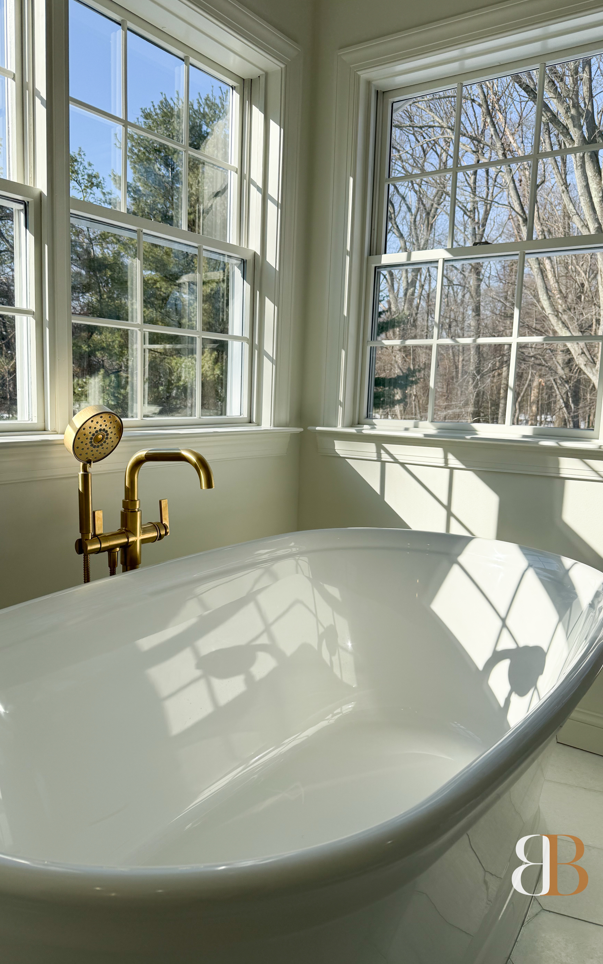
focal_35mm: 26
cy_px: 477
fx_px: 684
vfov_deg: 70.4
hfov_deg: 47.5
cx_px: 258
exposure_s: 1/3953
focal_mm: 6.76
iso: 100
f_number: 1.78
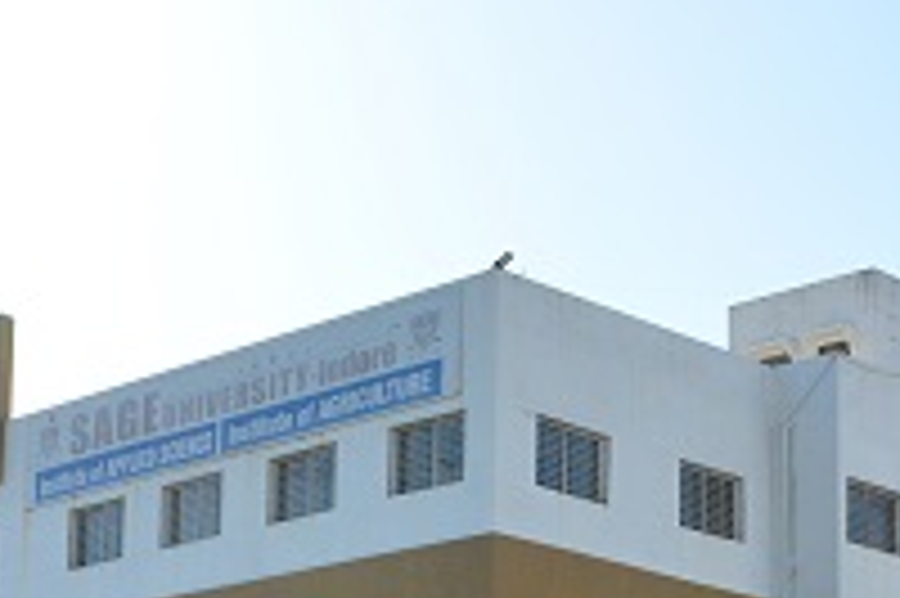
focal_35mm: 90
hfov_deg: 22.6
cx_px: 526
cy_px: 791
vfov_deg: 14.5
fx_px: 2248
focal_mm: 20
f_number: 8
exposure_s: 1/4000
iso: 1600
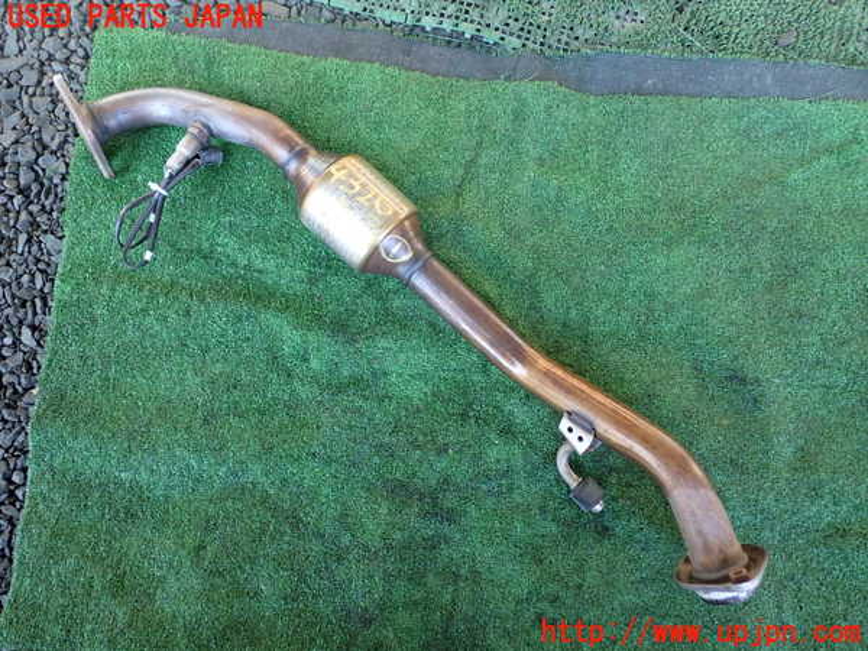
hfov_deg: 60.0
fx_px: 752
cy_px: 326
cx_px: 434
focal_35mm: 30
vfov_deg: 46.8
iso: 200
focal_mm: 5.4
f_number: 2.3
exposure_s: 1/100
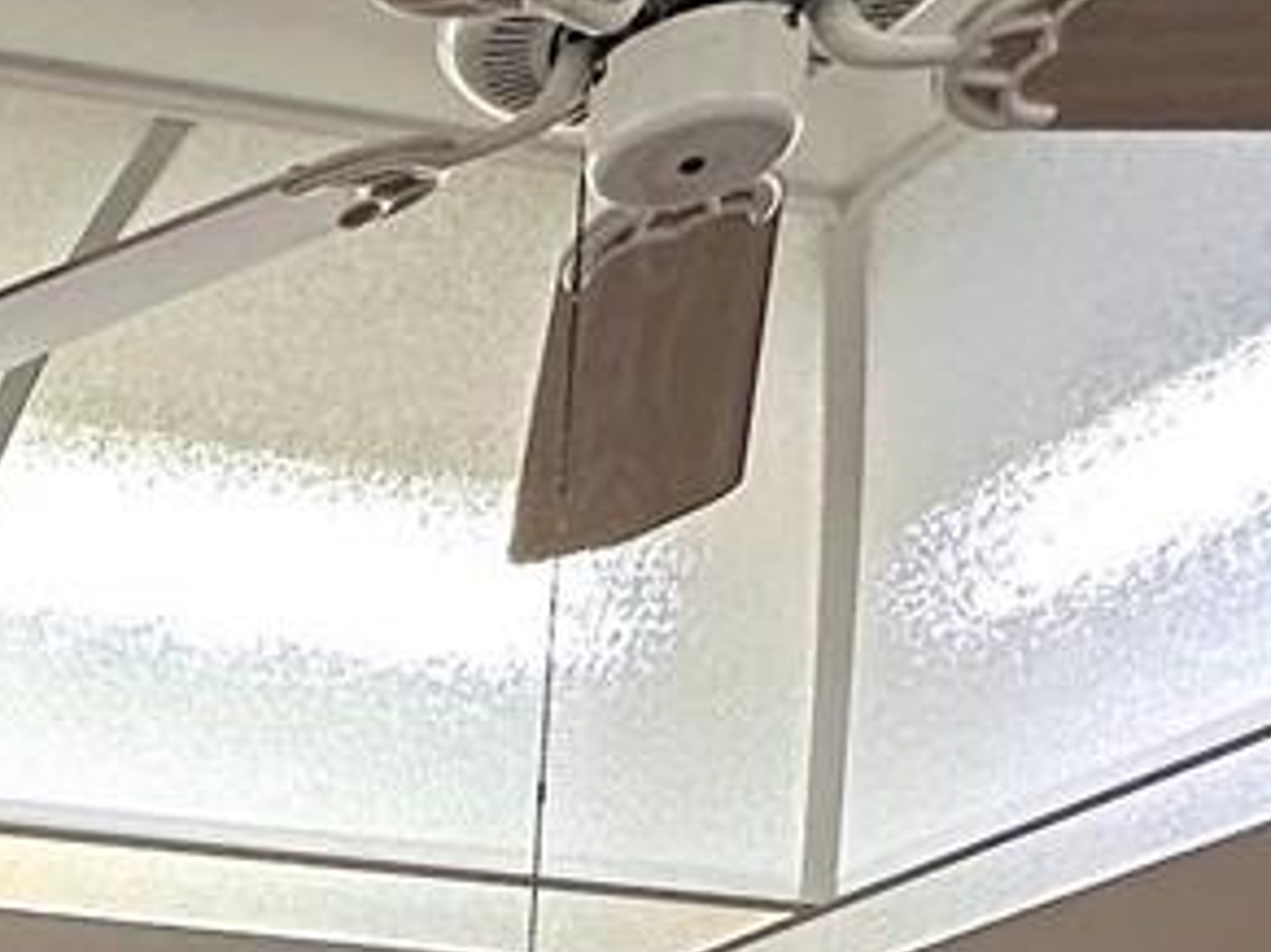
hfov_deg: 18.5
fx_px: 2826
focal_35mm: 77
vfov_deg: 14.0
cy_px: 2223
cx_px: -1140
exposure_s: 1/120
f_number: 2.2
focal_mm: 2.22
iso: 160
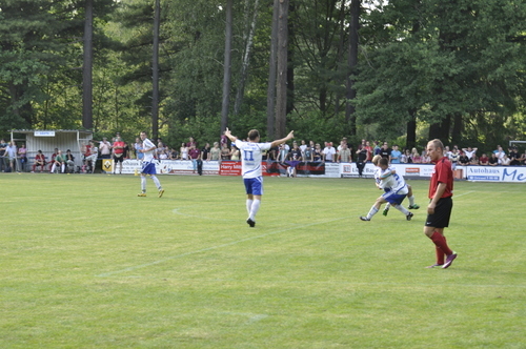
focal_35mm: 105
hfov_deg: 19.5
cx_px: 263
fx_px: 1532
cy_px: 174
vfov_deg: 13.0
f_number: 5.6
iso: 200
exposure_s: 1/125
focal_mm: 70
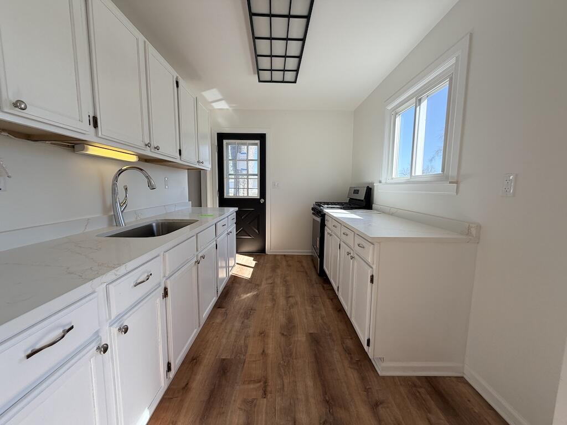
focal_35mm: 14
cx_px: 284
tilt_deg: -6.6
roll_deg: -1.4
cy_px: 212
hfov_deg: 102.1
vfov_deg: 85.7
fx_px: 229
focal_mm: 2.22
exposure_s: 1/160
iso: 50
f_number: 2.2
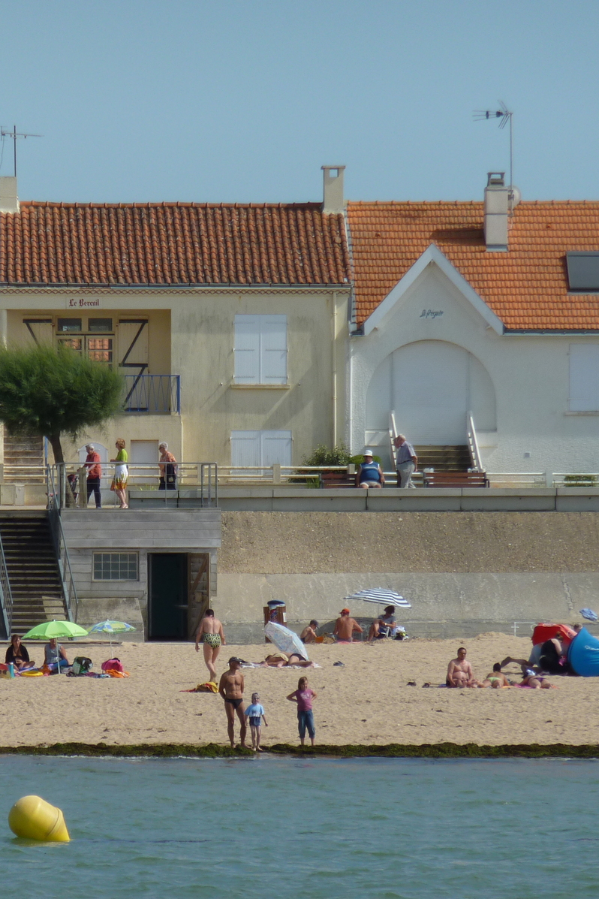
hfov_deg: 3.3
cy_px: 449
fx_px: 10407
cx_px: 138
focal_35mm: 417
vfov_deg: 4.9
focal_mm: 49.2
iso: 80
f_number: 5.6
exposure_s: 1/640
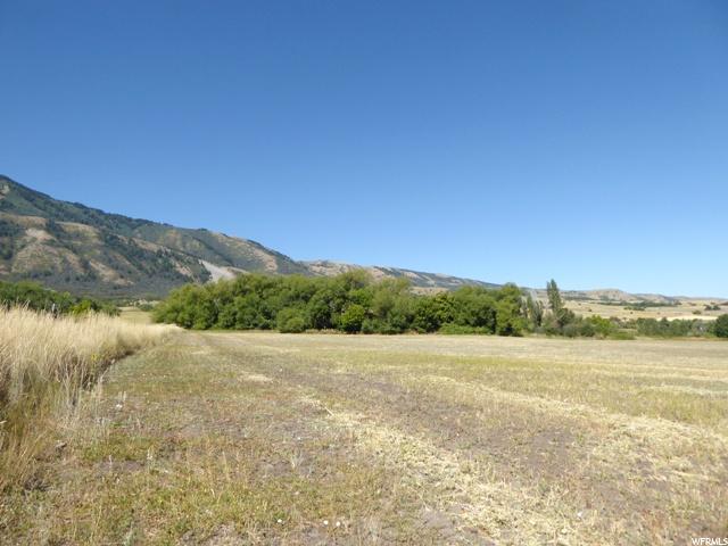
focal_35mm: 24
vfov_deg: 56.8
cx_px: 364
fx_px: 505
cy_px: 273
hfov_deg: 71.6
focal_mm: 4.3
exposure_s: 1/1300
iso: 100
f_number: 3.3
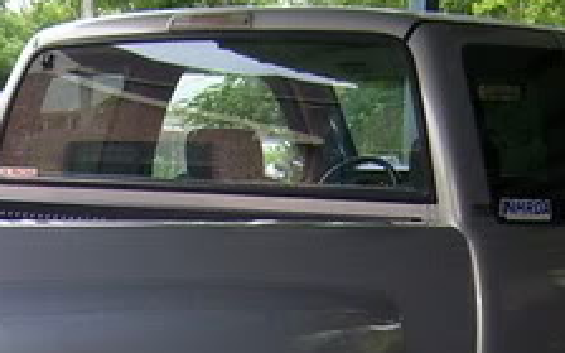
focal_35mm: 129
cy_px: 522
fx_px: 1986
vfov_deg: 9.9
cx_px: -18
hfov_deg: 15.8
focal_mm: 5.6
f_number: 2.7
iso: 80
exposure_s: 1/60
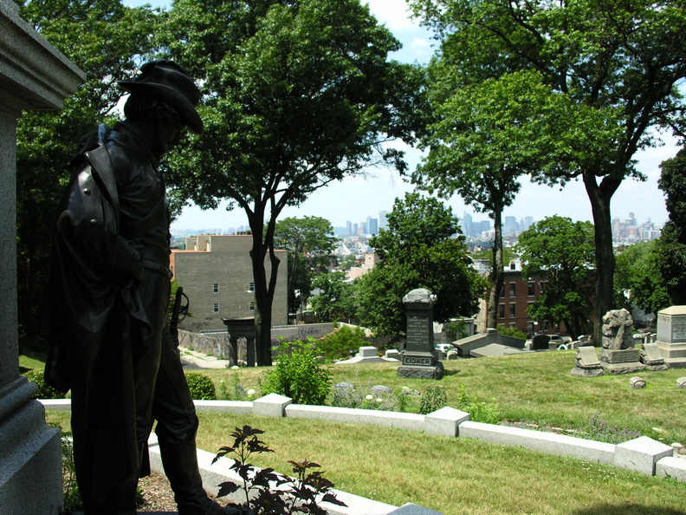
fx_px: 694
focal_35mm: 35
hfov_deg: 52.6
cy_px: 258
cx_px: 343
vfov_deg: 40.7
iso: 50
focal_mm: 8.9
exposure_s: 1/272
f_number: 4.5
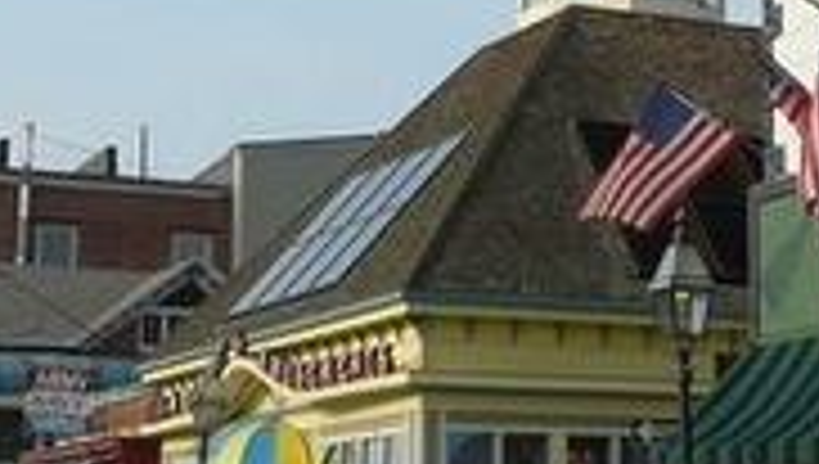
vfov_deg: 11.4
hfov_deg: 19.4
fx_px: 2327
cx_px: 803
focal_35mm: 107
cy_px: 149
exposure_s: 1/200
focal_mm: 4.6
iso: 100
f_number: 5
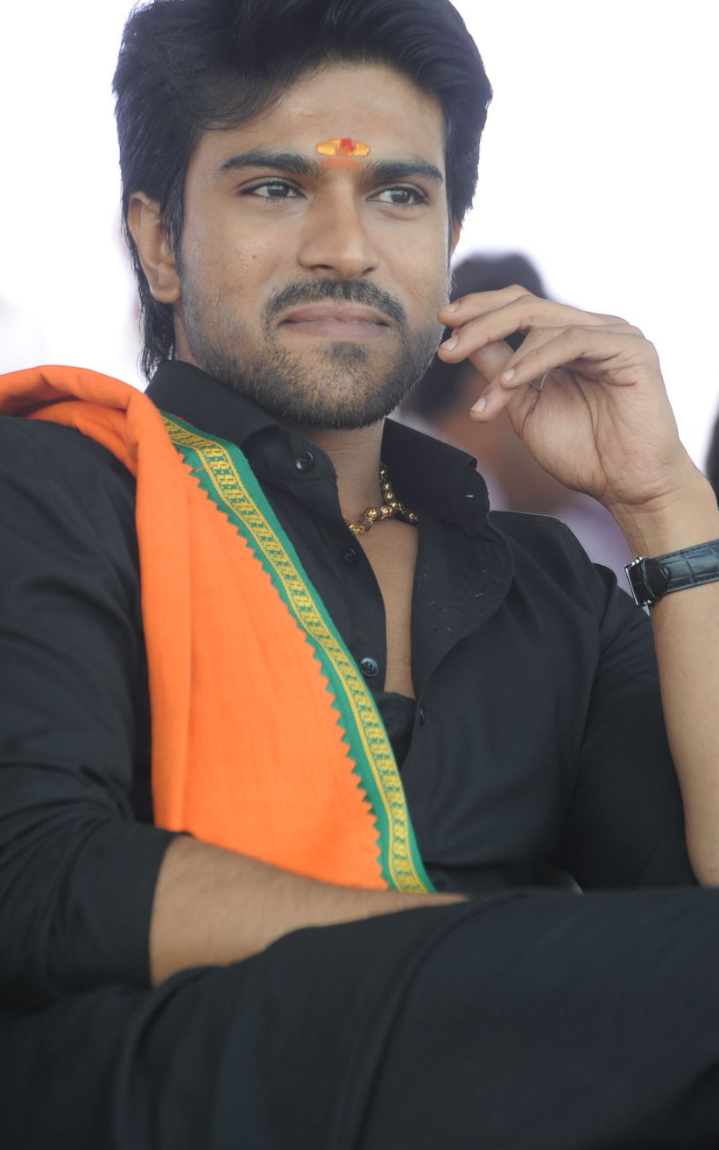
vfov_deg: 7.7
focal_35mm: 273
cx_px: 344
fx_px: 8556
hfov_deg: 4.8
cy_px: 561
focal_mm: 220
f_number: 7.1
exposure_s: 1/125
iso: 400
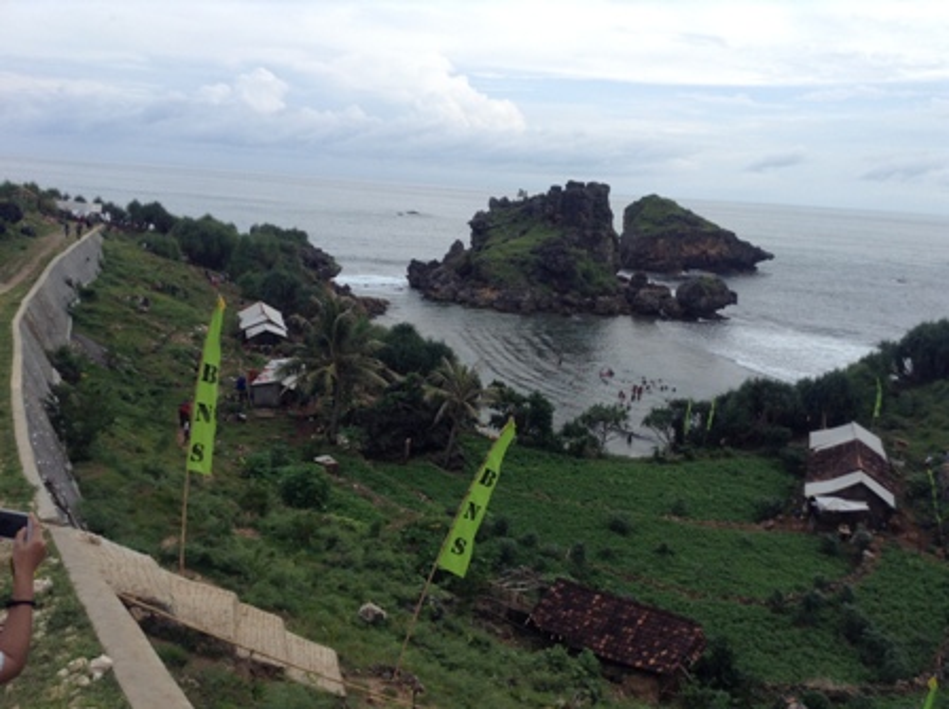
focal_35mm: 33
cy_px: 354
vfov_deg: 42.9
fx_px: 904
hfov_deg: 55.4
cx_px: 474
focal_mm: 3.3
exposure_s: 1/460
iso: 25
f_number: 2.4
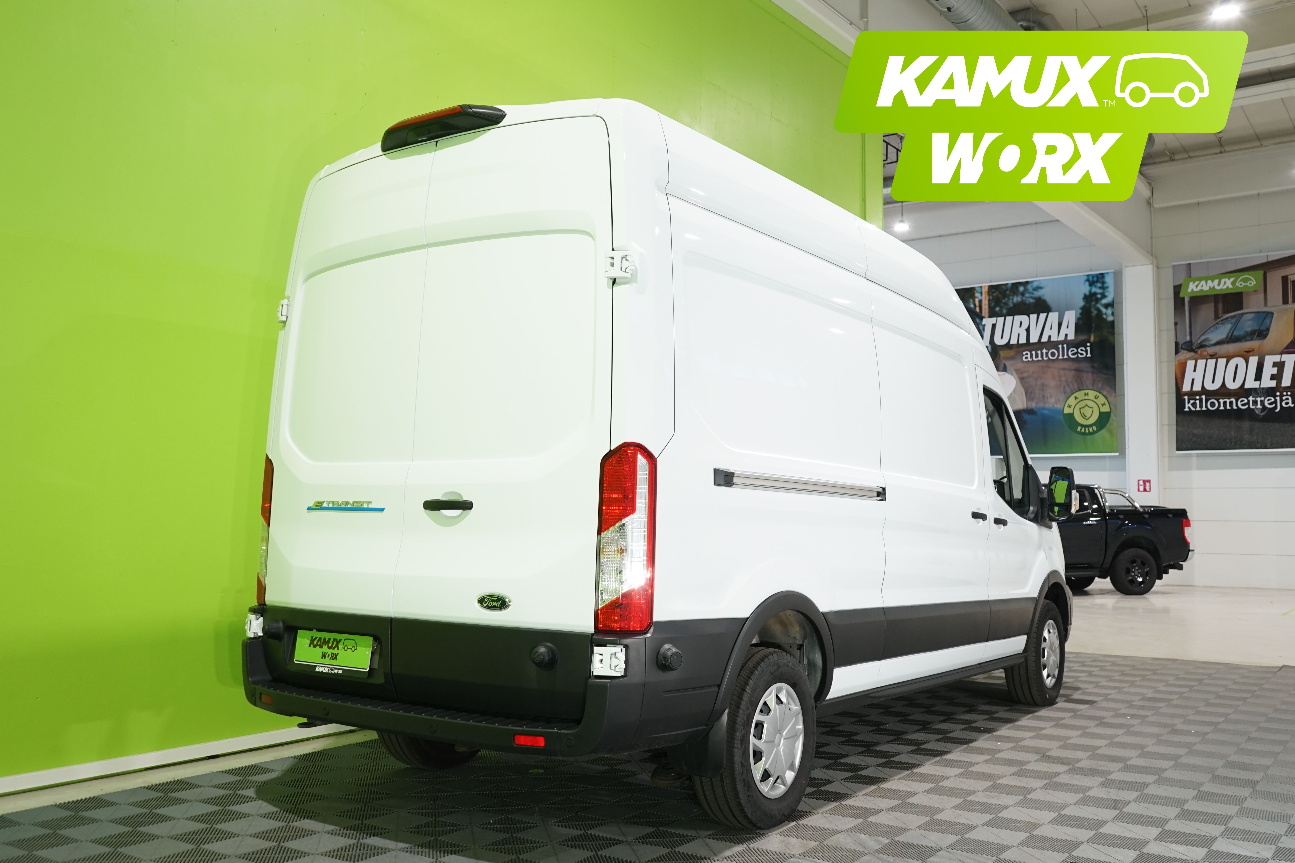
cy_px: 428
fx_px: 1151
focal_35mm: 32
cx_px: 640
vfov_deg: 41.1
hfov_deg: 58.7
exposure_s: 1/30
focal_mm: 31
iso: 800
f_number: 5.6
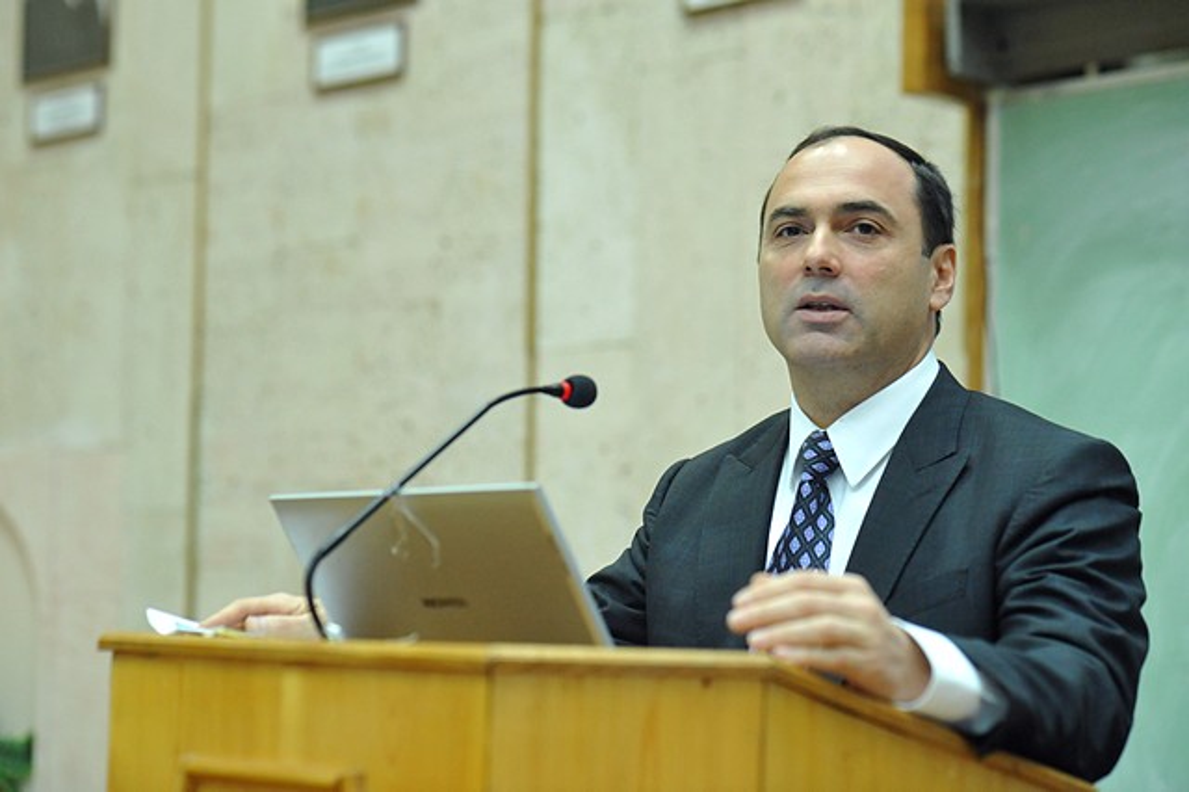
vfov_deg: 16.1
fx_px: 2806
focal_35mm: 85
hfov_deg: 23.9
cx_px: 594
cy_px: 396
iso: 4000
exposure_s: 1/125
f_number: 3.2
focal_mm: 85
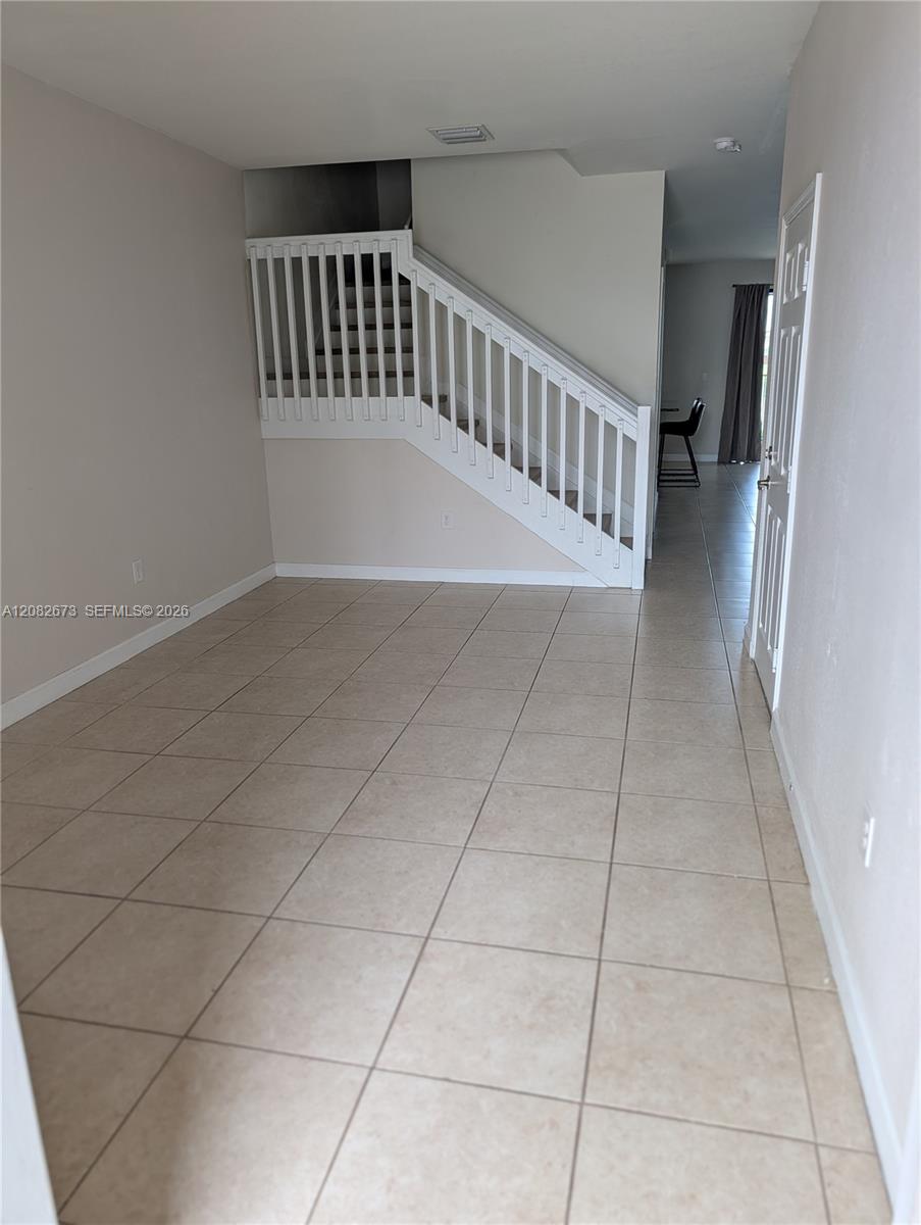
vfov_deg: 71.5
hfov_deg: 56.9
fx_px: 850
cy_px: 612
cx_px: 460
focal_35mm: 24
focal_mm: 6.9
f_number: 1.68
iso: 111
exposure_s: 1/124
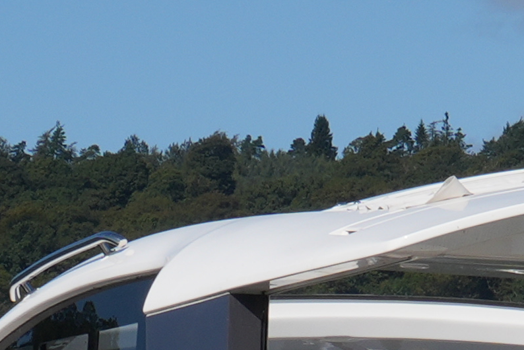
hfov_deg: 4.2
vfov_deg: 2.8
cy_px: 759
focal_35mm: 491
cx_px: 865
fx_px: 7149
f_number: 14
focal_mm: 42
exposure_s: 1/160
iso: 100
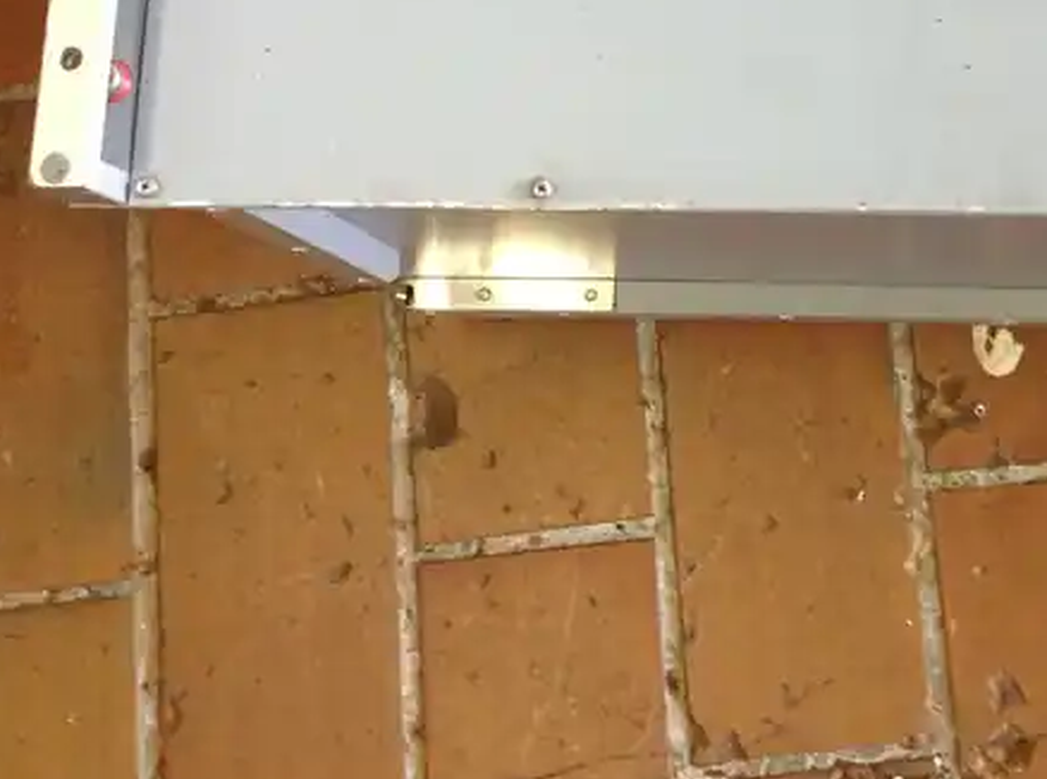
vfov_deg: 17.6
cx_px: 789
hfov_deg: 24.2
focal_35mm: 80
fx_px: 2413
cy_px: -105
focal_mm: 4.28
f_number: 2.4
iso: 160
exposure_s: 1/15
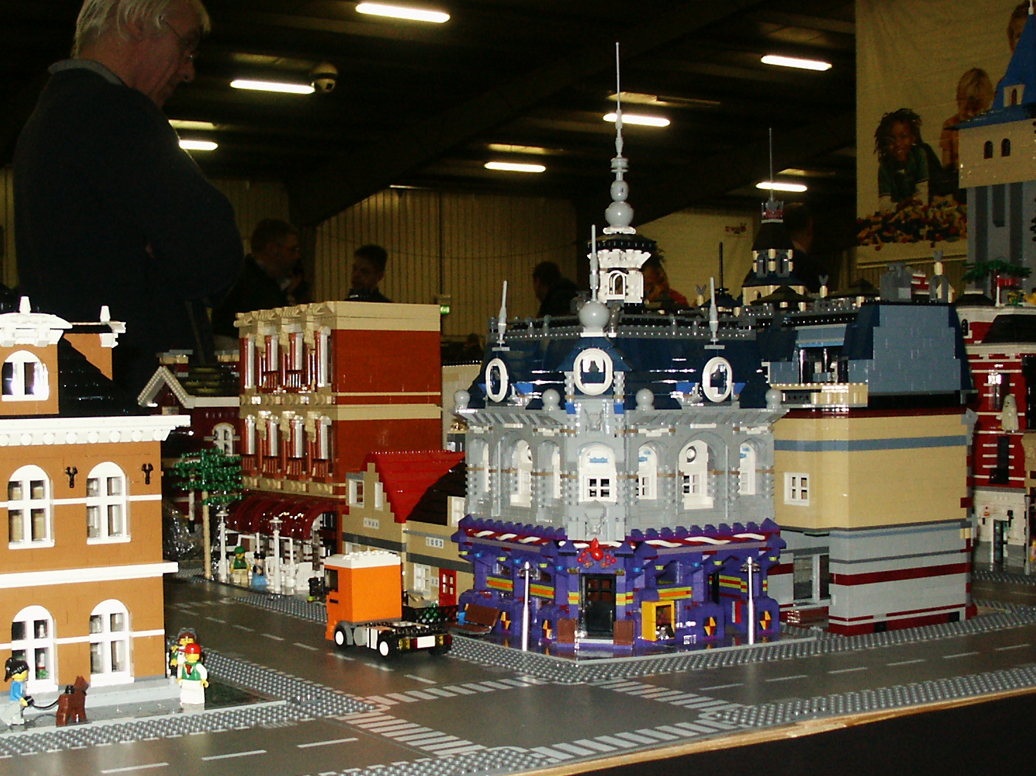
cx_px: 431
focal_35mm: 54
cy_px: 439
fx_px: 1616
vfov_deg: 27.0
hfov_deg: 35.5
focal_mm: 7.2
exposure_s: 1/45
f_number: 3
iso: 200
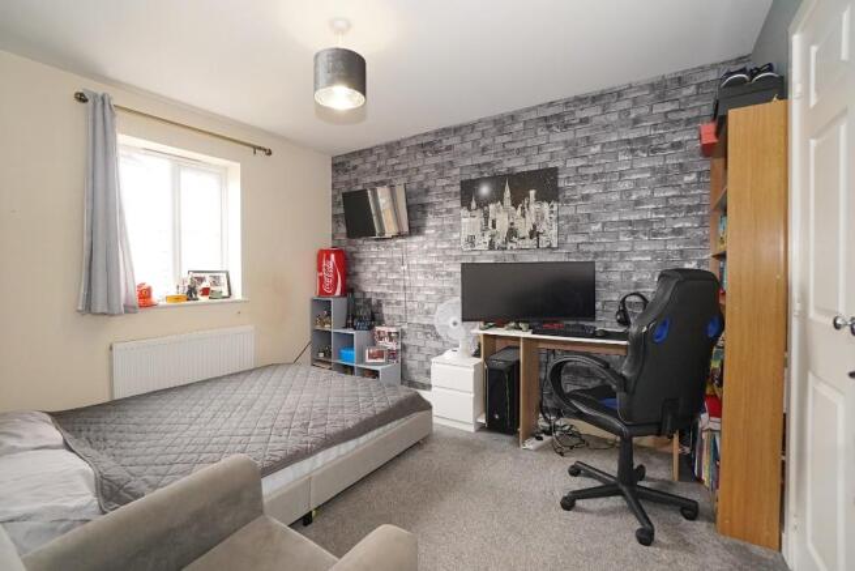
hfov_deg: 100.4
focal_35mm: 15
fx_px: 356
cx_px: 428
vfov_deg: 77.4
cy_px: 286
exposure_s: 1/200
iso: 2500
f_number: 5
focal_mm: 10
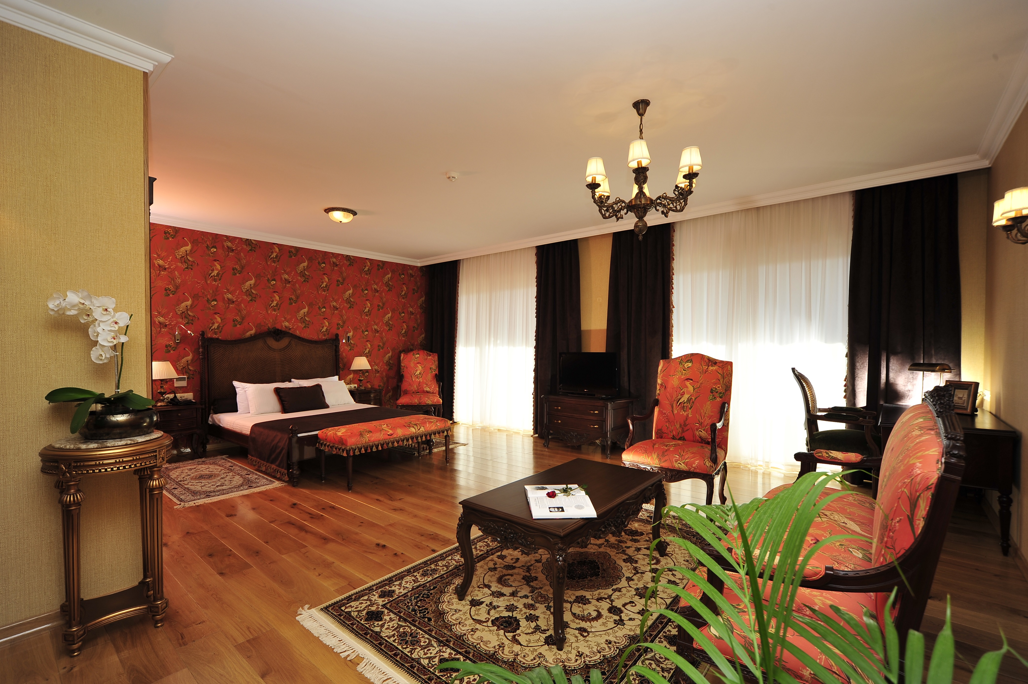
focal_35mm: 16
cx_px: 514
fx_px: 457
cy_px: 342
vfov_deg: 73.7
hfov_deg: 96.8
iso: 200
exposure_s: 1/50
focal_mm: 16
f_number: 9
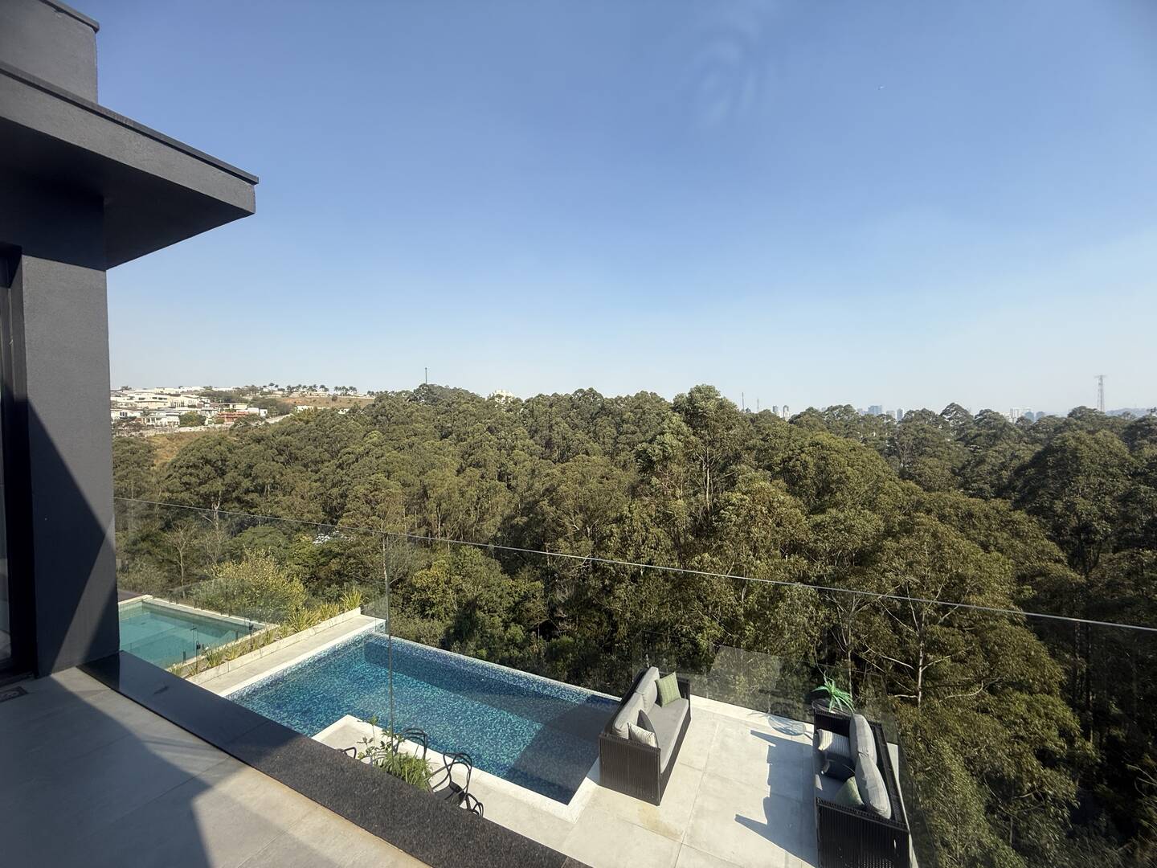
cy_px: 434
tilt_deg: +0.7
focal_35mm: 14
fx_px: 468
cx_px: 578
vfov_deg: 85.7
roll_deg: +0.0
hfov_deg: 102.1
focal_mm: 2.22
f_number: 2.2
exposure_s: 1/1339
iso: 50
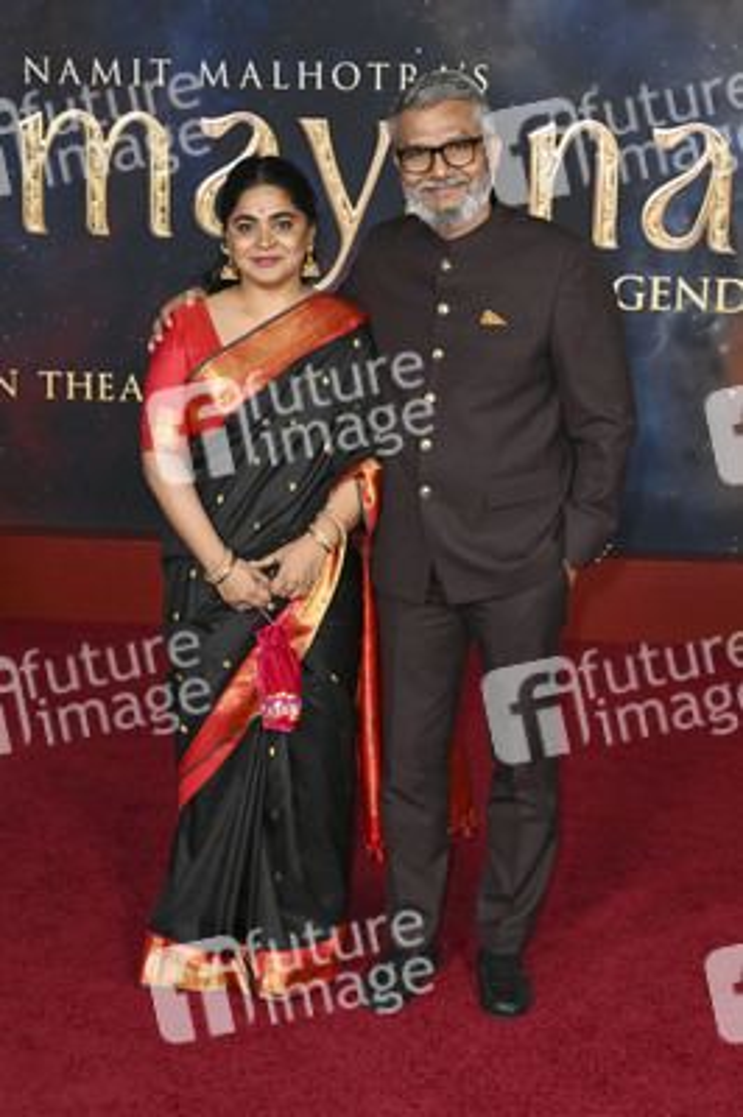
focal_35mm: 46
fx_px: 1426
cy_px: 558
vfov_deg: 42.8
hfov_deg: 29.2
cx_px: 372
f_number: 6.3
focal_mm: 46
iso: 1600
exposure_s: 1/250
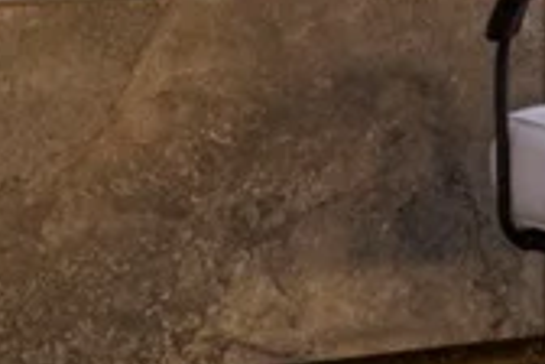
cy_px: -486
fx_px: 4239
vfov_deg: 4.8
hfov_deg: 7.4
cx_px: 311
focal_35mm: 280
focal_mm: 46
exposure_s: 1/1.25
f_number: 8
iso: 800
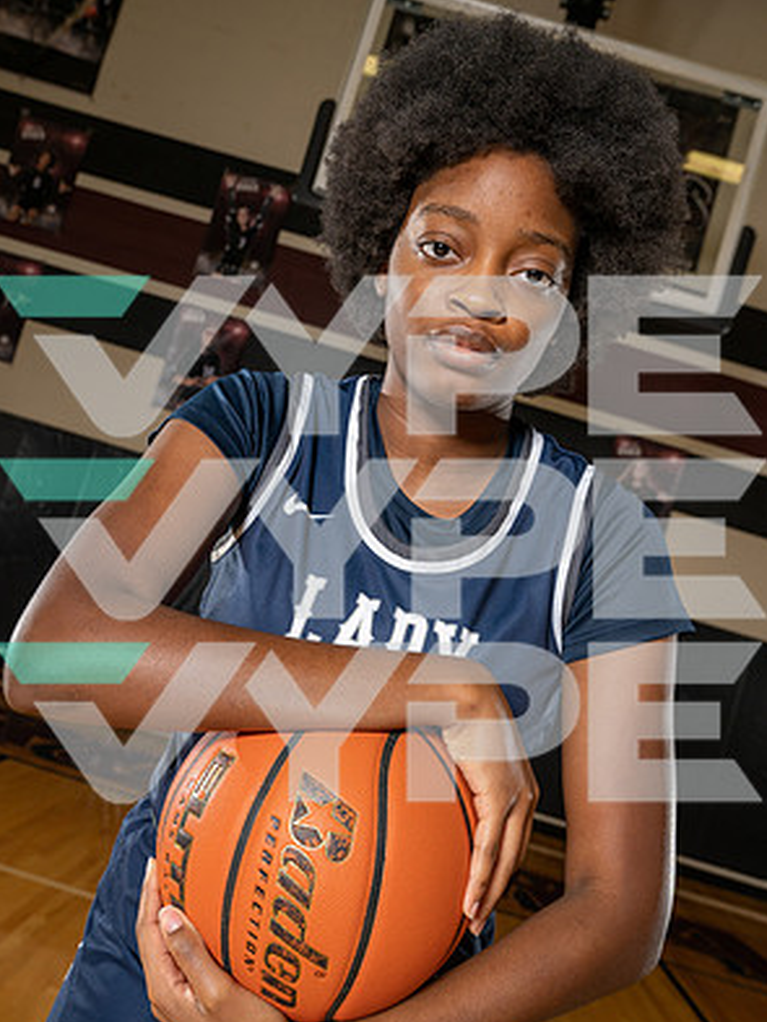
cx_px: 382
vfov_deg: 55.3
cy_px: 541
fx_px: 974
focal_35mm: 33
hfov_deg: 43.0
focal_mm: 30
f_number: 7.1
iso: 320
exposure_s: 1/250
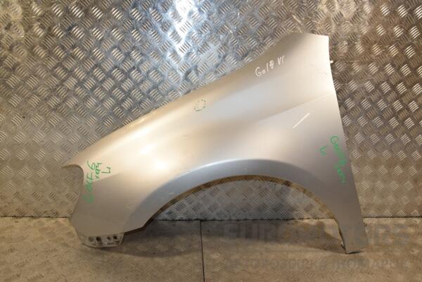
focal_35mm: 32
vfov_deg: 41.7
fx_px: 369
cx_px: 211
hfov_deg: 59.5
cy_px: 141
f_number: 11
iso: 800
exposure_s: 1/200
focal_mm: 21
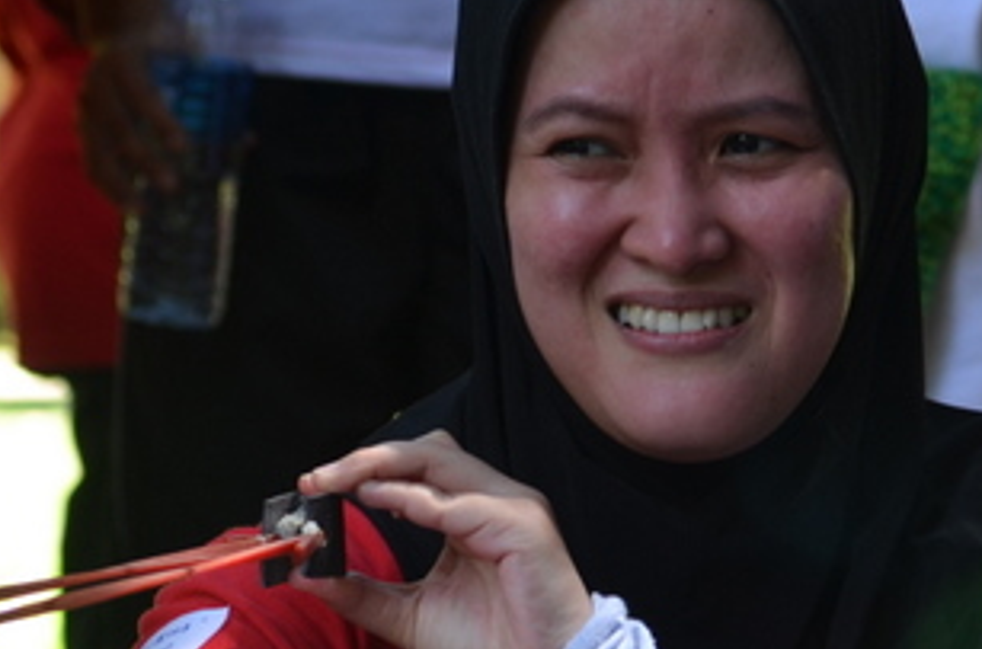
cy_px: 678
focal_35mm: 215
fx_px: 5858
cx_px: 467
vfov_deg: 6.3
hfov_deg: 9.6
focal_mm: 55
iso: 250
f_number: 4
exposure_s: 1/125
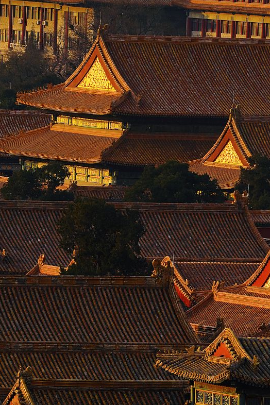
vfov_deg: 4.5
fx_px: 5118
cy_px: 275
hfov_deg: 3.0
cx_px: 138
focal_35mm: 455
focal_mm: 298
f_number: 8
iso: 500
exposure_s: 1/800
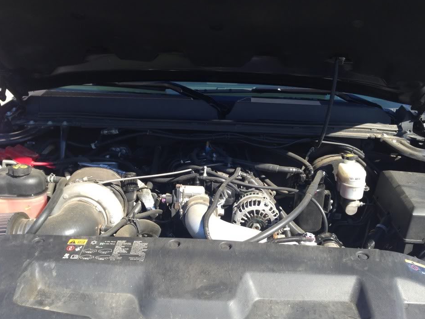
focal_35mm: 36
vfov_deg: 39.6
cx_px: 223
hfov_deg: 51.3
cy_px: 162
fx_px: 442
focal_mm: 4.1
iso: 50
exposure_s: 1/411
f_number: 2.4
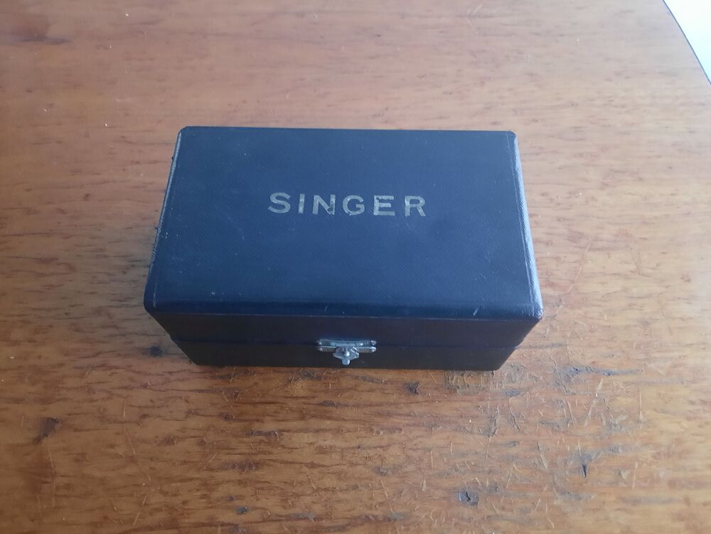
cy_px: 267
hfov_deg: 69.4
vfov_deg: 54.9
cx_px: 356
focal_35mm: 25
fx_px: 513
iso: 1250
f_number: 2
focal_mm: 4.6
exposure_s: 1/20
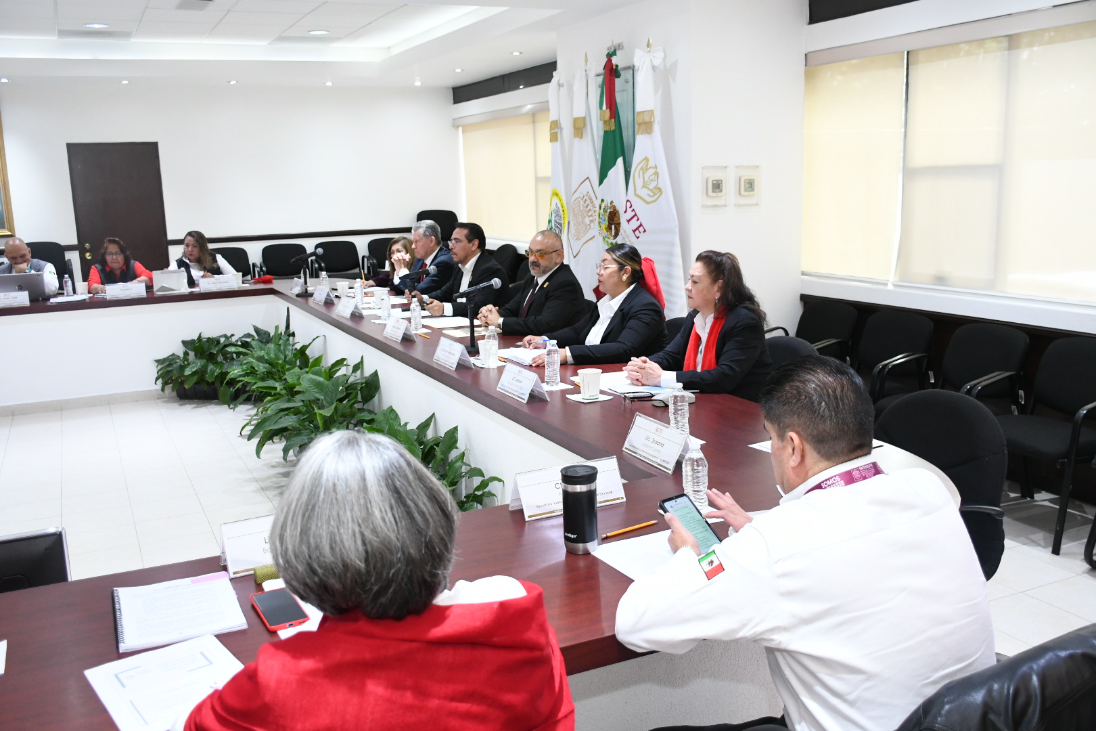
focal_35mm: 33
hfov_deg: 57.2
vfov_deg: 40.0
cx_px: 548
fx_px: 1005
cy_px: 366
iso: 2000
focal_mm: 22
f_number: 3.5
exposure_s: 1/100
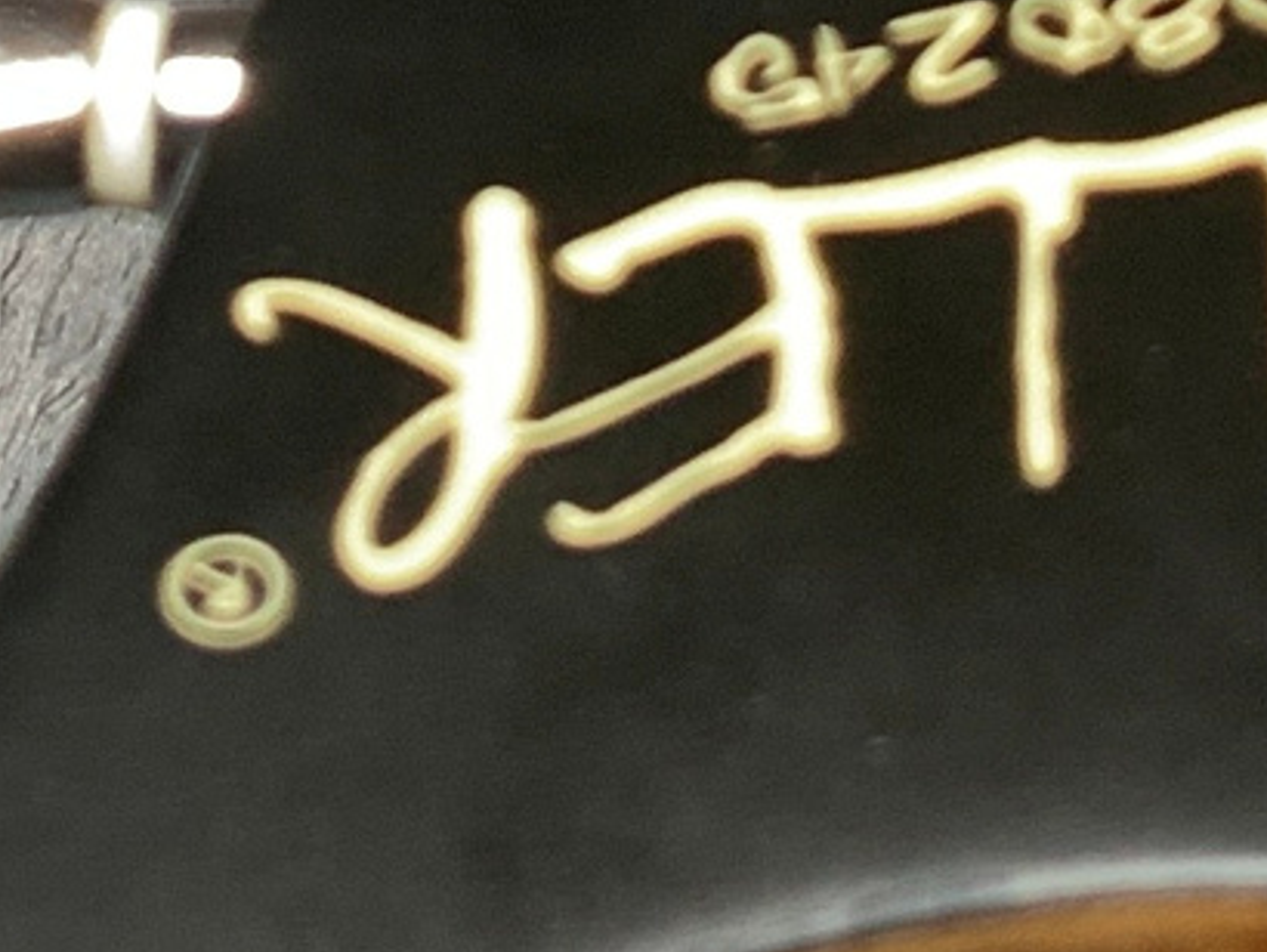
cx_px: 507
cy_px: -1119
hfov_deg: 10.9
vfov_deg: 7.8
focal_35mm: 181
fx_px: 6629
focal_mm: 3
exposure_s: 1/104
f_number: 1.8
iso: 64
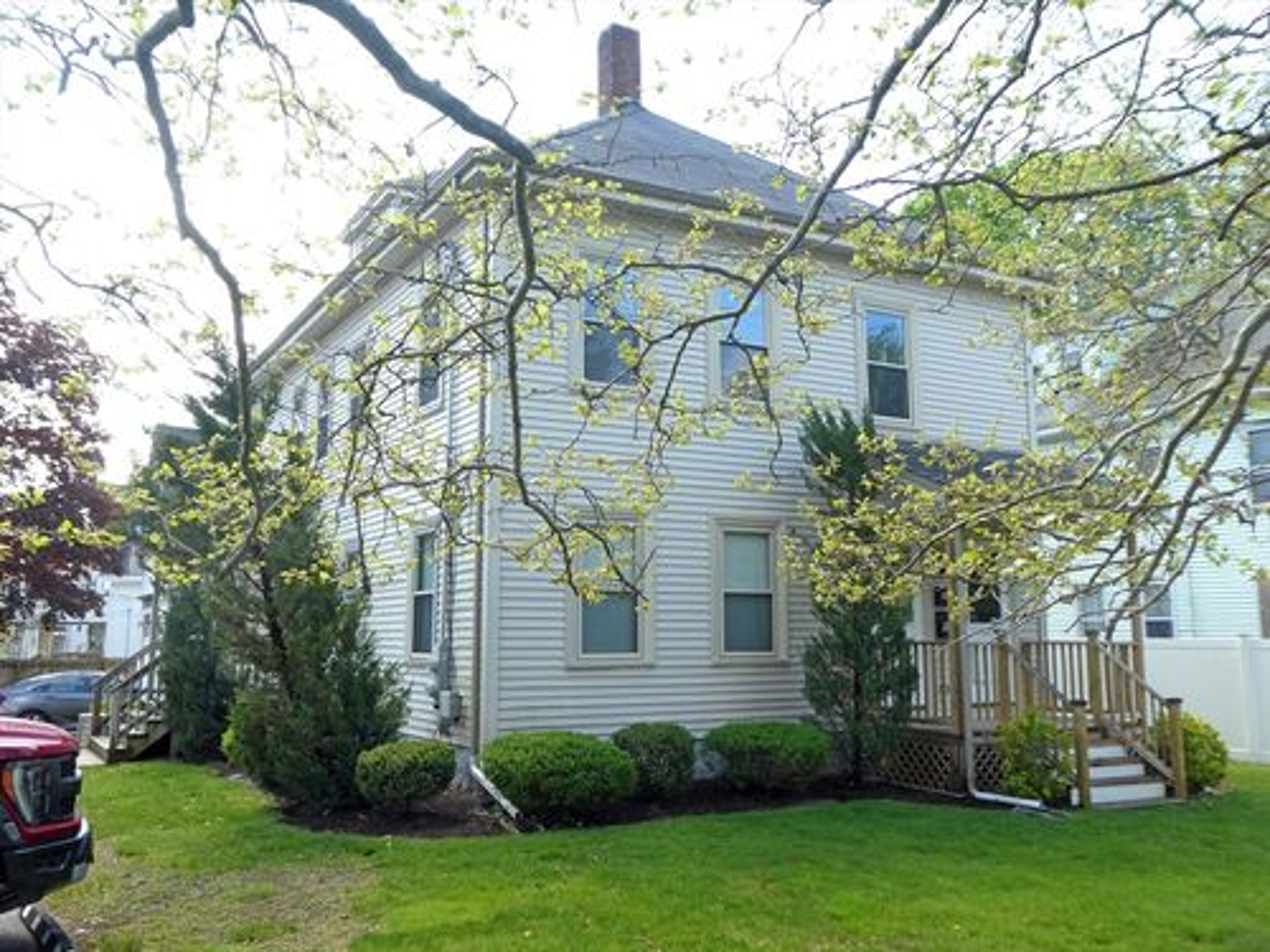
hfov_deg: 58.4
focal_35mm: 31
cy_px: 476
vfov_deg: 45.4
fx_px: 1137
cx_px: 635
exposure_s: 1/160
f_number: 3.5
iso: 80
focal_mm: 5.4
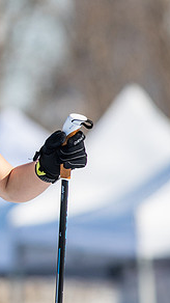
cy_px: 166
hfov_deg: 1.1
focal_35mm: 1096
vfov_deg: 2.0
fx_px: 8793
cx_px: -173
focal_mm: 300
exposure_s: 1/2000
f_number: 5
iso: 400
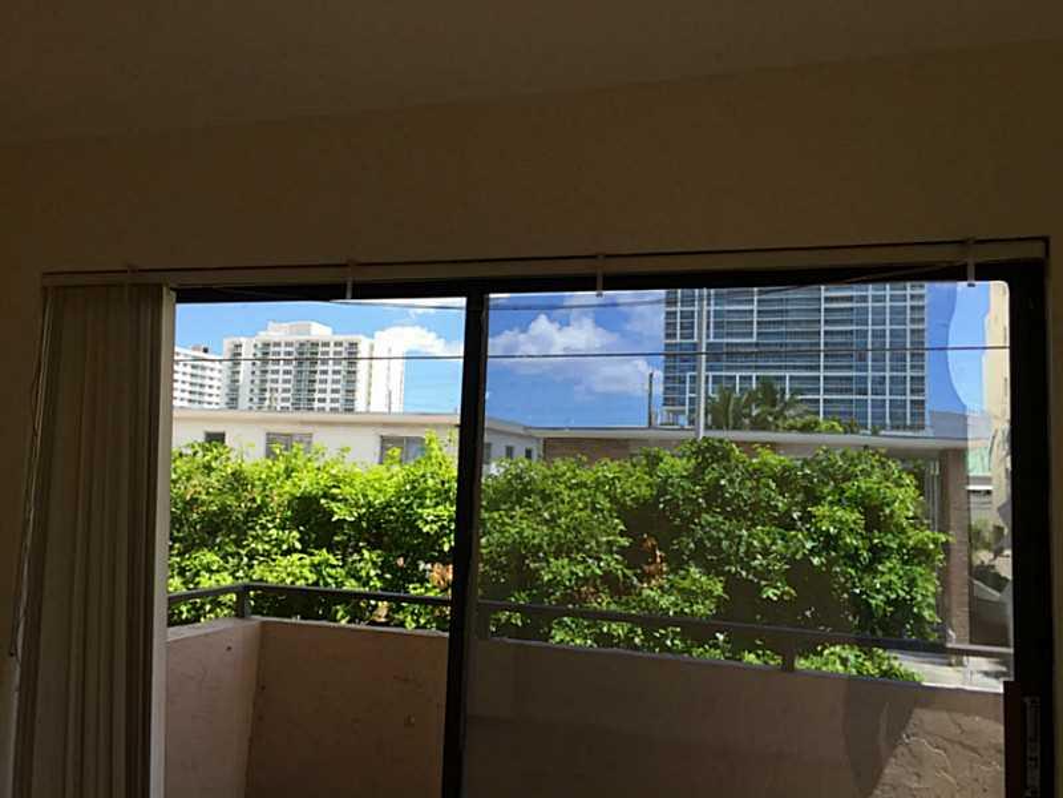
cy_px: 399
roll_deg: -2.6
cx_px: 532
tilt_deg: +6.8
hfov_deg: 61.7
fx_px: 891
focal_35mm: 29
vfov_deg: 48.2
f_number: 2.2
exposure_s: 1/746
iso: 32
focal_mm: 4.15
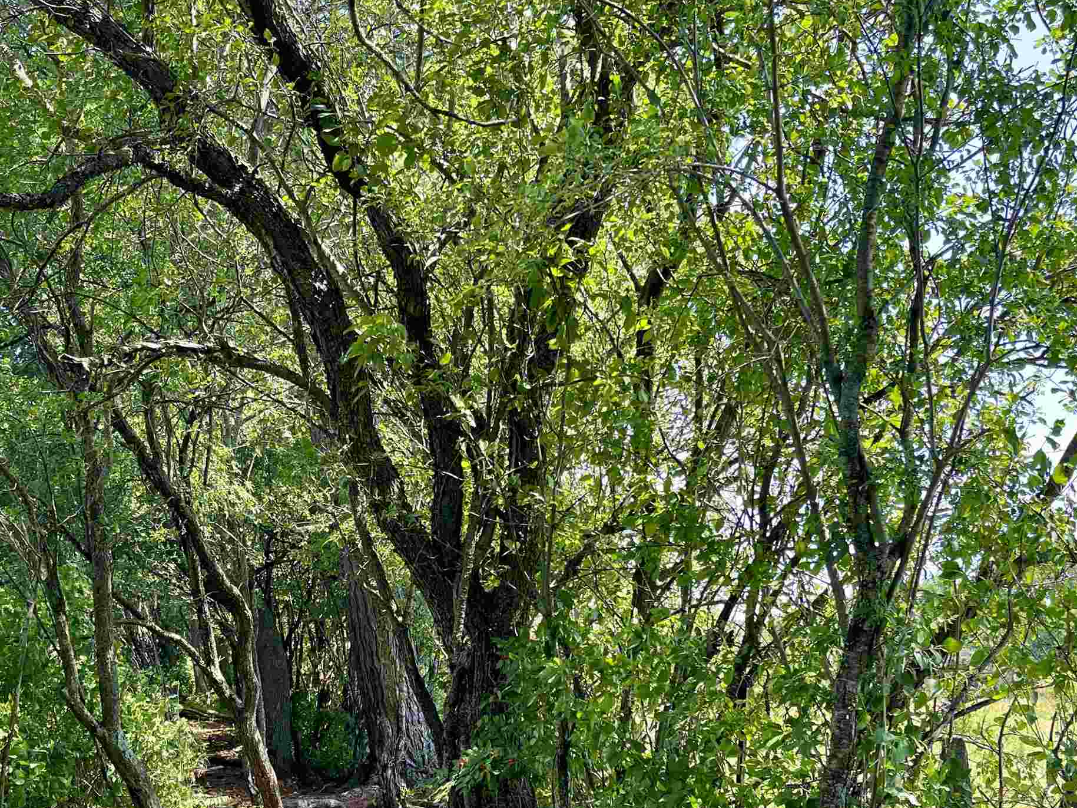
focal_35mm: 42
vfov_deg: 33.7
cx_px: 480
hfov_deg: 44.7
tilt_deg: +3.5
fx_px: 1306
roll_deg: +0.1
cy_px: 599
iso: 32
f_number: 1.6
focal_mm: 5.1
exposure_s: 1/363
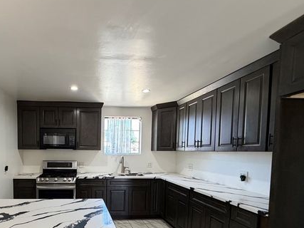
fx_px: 184
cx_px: 94
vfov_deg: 61.1
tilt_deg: -3.9
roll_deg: -0.4
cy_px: 161
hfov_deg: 75.7
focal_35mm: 21
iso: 320
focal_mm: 2.22
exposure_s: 1/120
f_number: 2.2
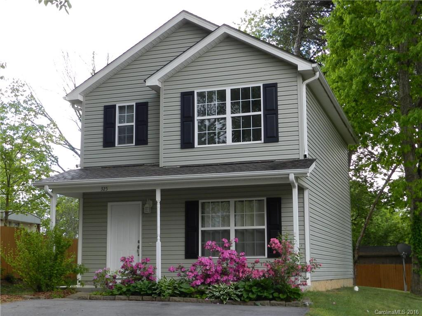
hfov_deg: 36.2
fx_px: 646
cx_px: 211
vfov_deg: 27.5
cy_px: 158
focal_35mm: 53
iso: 160
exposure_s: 1/125
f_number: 4.4
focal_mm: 9.4
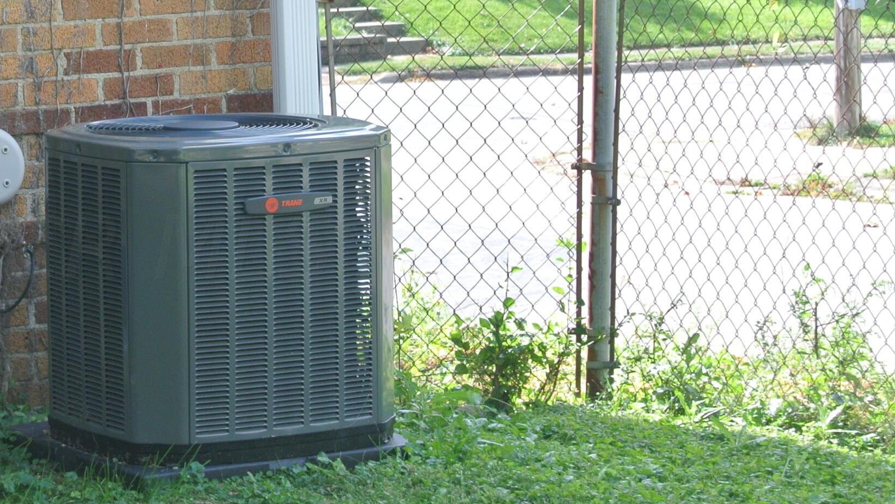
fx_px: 3679
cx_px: 168
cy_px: 247
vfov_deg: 7.8
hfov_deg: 13.8
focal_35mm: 155
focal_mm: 30
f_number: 5.6
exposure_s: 1/60
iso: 100
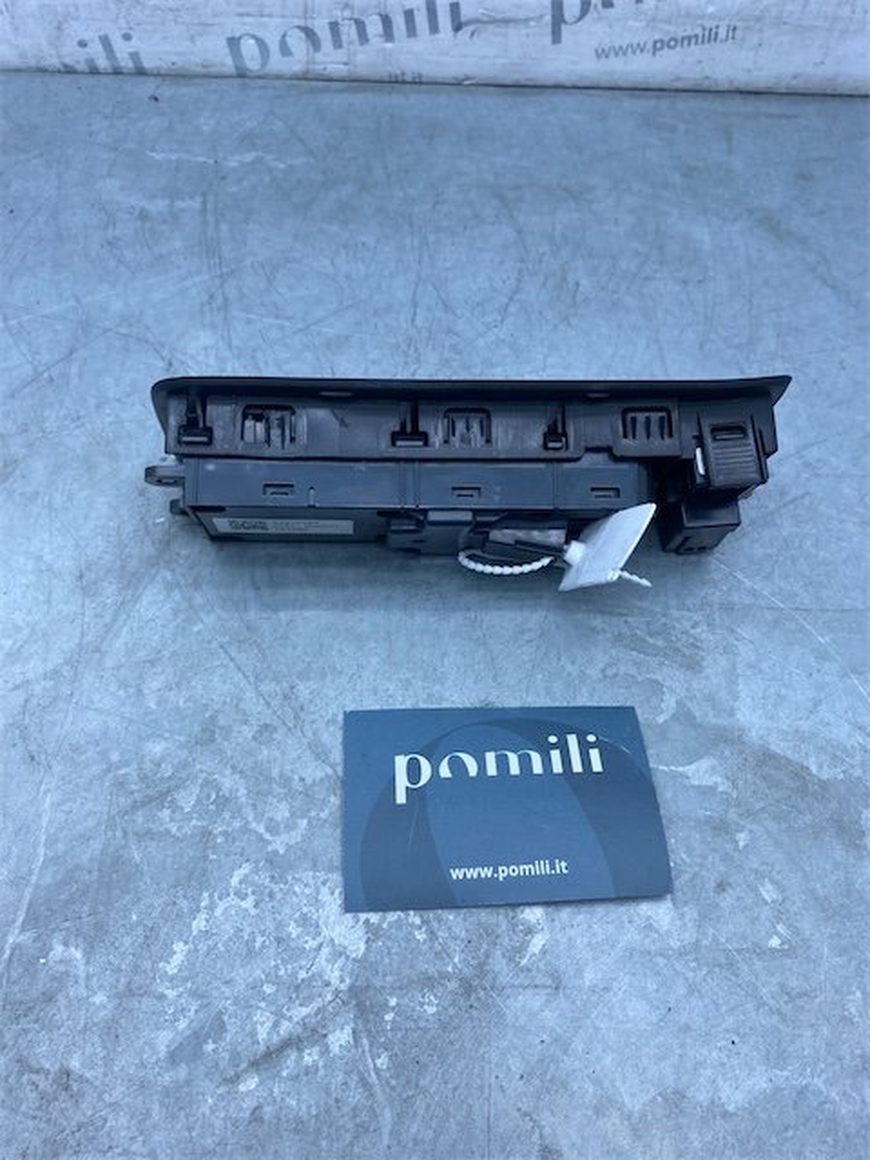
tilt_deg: -58.5
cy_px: 580
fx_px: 871
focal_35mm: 26
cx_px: 435
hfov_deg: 53.1
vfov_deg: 67.3
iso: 32
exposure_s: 1/724
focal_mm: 4.25
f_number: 1.8
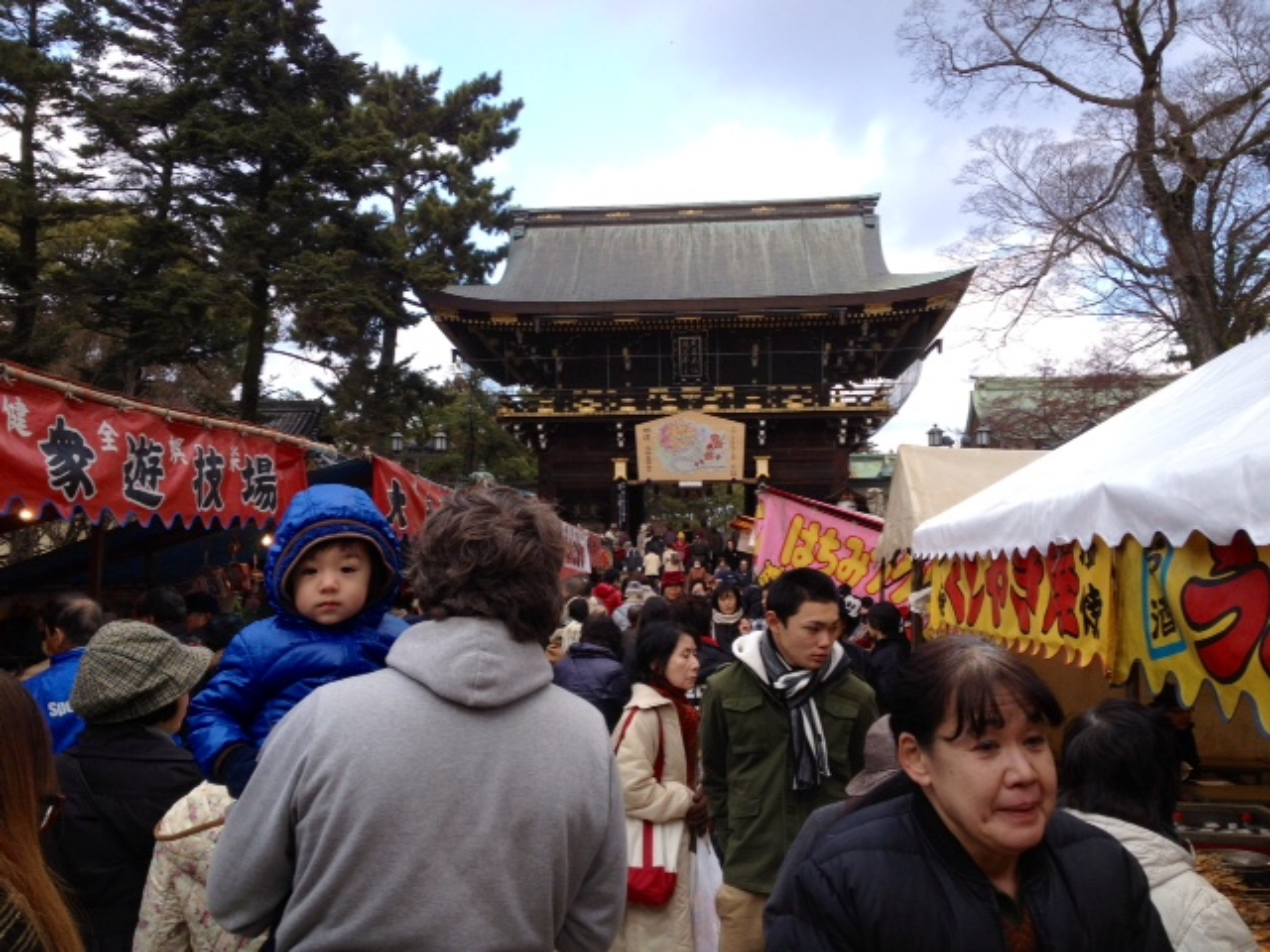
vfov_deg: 40.7
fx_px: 1284
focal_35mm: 35
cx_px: 635
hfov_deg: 52.6
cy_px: 476
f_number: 2.4
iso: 64
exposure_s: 1/502
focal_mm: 4.28
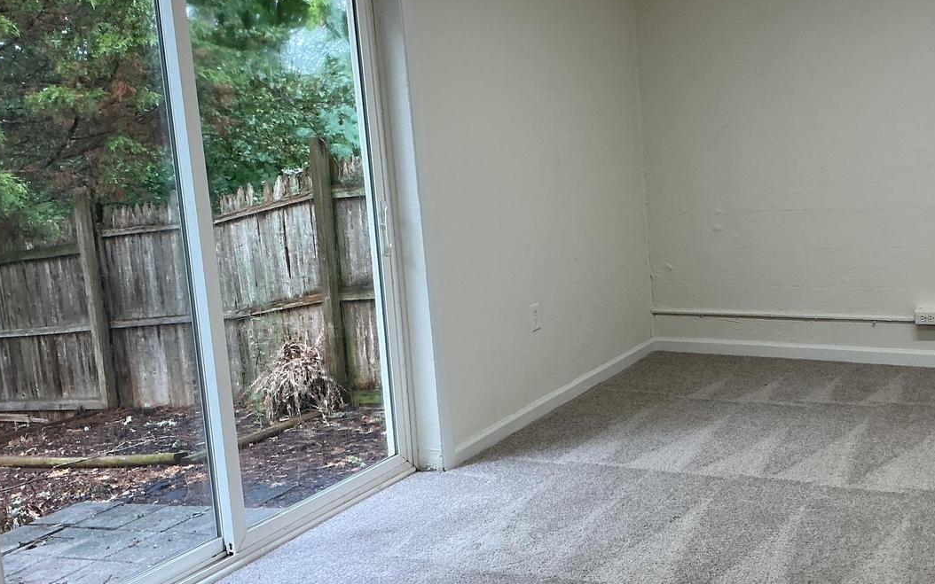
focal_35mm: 42
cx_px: 586
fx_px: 1070
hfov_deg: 46.8
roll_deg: +4.7
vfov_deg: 30.5
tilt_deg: -10.5
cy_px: 269
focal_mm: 3
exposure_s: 1/120
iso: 50
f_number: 1.8
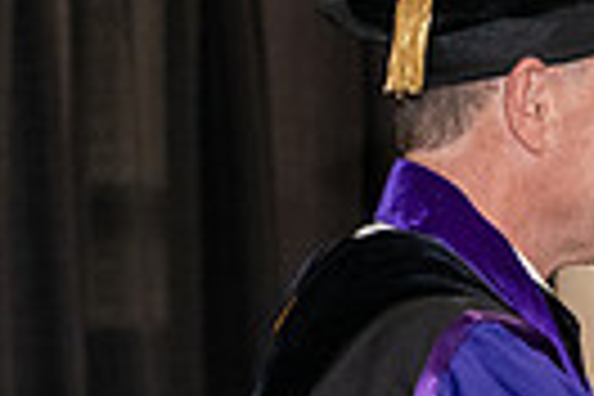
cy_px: 461
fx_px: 5082
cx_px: 756
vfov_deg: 4.5
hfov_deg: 6.6
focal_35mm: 308
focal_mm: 70
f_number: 5
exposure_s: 1/200
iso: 2500
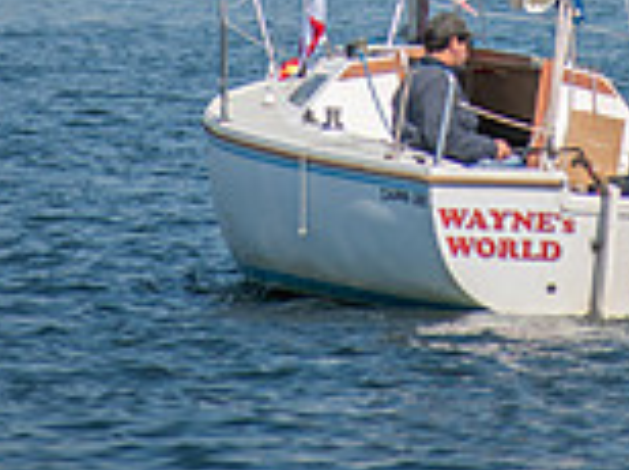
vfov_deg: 1.7
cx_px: 421
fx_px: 16074
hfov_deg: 2.2
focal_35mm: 886
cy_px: -376
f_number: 5.6
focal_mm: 210
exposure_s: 1/800
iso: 100
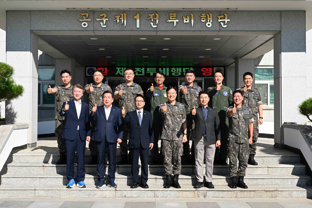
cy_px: 104
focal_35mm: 34
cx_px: 156
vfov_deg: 39.4
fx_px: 290
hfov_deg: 56.5
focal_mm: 33.5
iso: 100
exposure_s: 1/160
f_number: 11
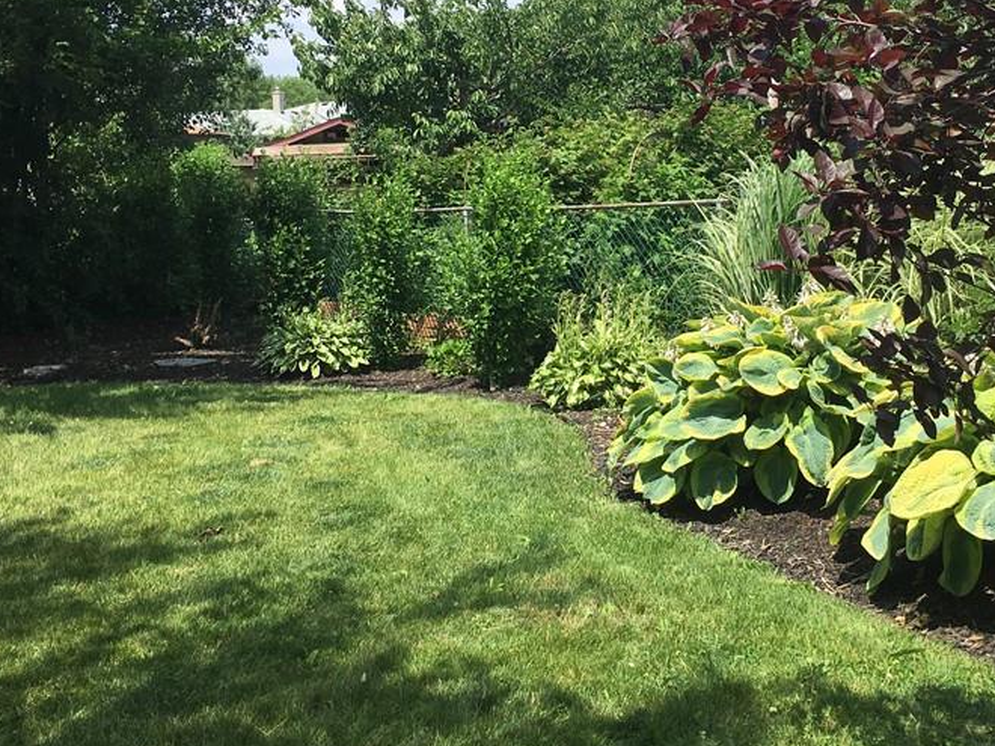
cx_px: 592
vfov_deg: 31.7
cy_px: 206
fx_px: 1293
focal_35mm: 45
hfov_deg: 41.9
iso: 25
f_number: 2.2
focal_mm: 4.15
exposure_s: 1/1304
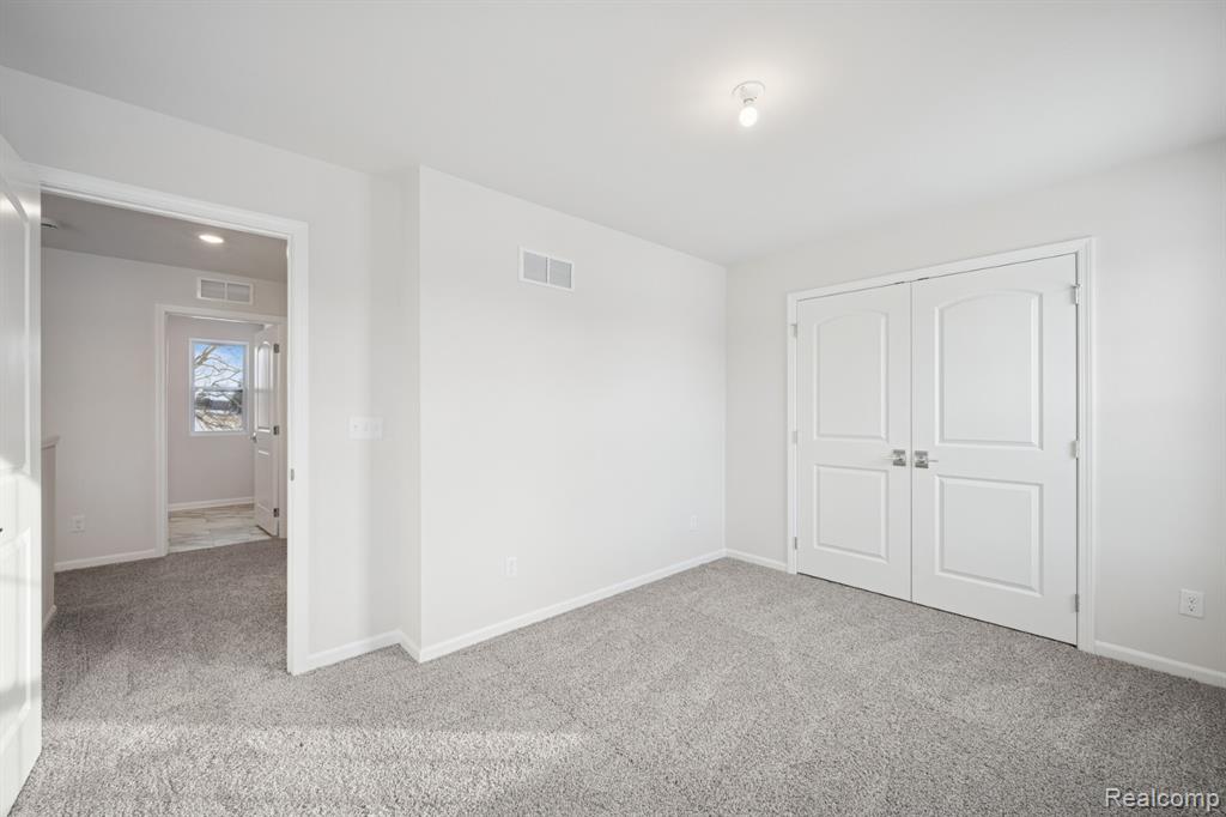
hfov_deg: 104.3
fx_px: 477
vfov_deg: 81.2
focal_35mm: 14
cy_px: 408
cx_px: 613
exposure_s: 1/2
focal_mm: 14
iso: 50
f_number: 9
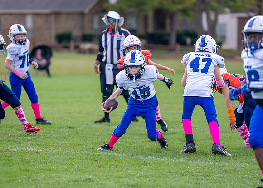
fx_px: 1970
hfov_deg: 7.6
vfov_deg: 5.5
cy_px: 84
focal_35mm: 264
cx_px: 135
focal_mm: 200
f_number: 2.8
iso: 400
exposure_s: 1/2500
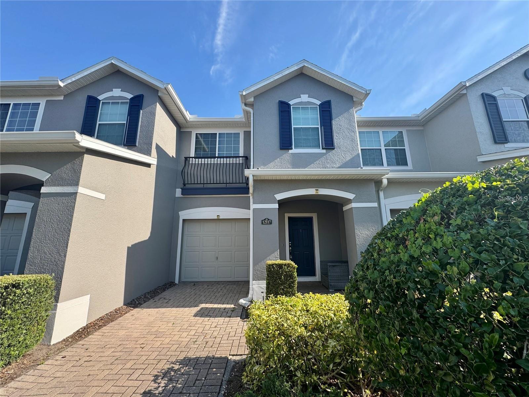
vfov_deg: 85.7
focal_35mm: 14
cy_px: 198
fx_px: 214
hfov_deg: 102.1
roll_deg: +1.5
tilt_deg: +13.6
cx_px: 264
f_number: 2.2
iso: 40
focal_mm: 2.22
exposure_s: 1/473
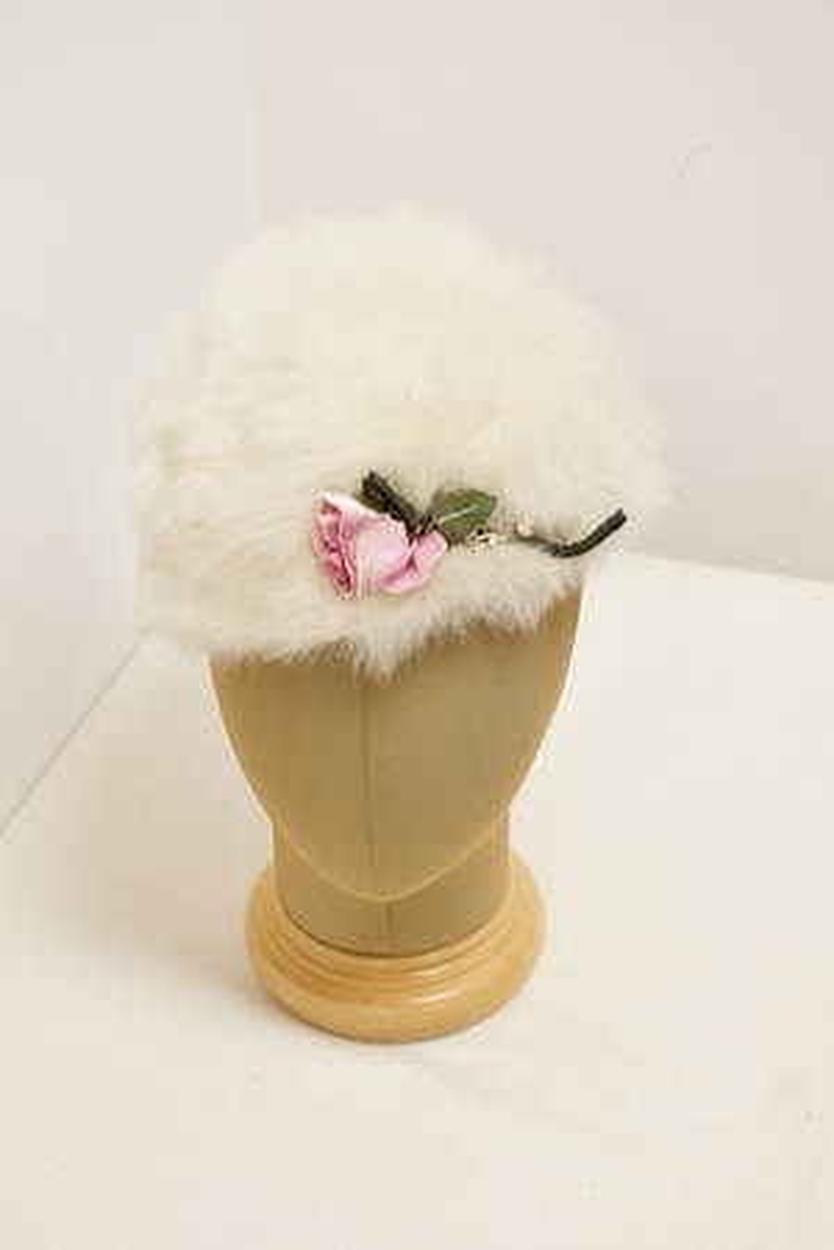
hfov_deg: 23.8
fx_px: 1981
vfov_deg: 35.1
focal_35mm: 57
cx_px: 417
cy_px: 625
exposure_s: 1/80
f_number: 7.1
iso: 1600
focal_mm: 38
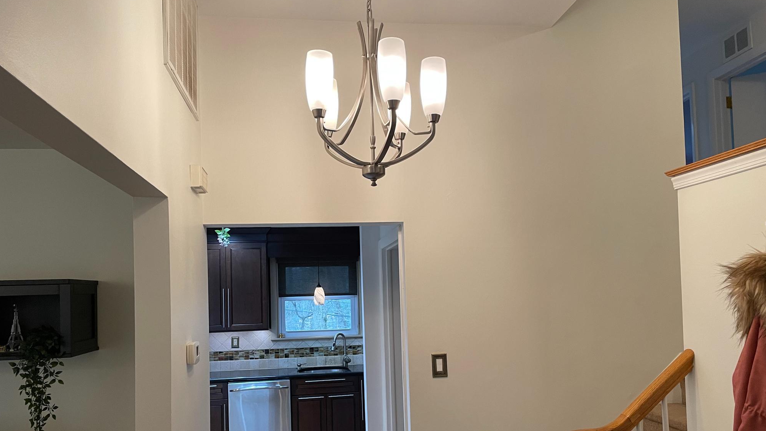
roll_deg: +2.1
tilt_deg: +2.3
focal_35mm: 29
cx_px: 375
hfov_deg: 66.1
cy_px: 270
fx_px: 589
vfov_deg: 39.9
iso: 100
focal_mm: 4.2
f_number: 1.6
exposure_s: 1/60
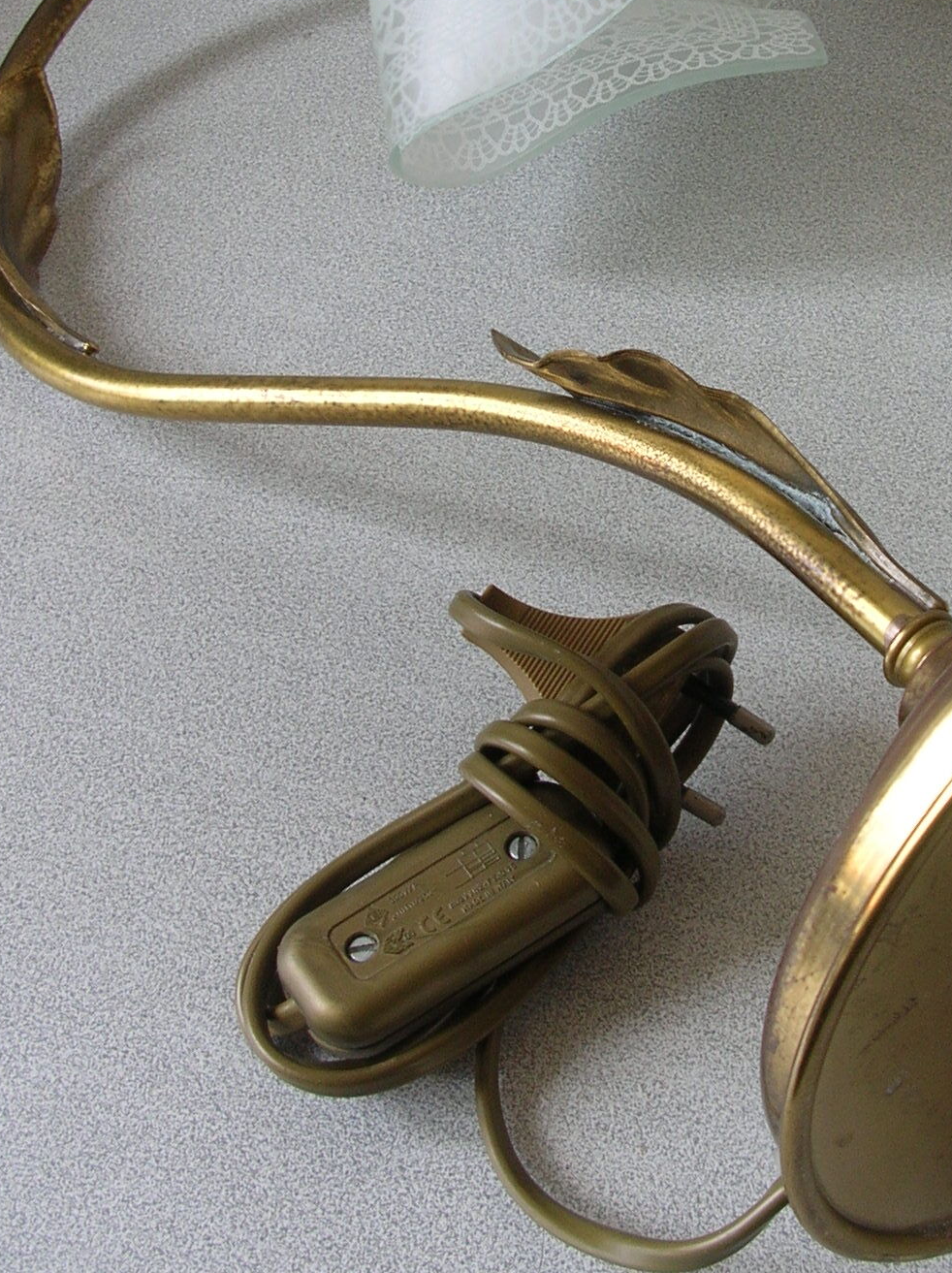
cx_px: 757
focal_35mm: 61
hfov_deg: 23.6
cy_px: 358
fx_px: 2241
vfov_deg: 31.3
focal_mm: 5.8
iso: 50
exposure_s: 1/23
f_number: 2.8
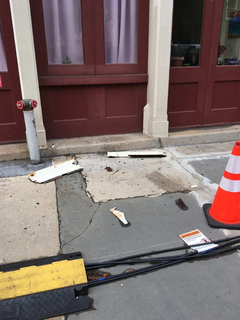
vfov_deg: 61.7
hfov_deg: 48.2
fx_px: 268
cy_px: 160
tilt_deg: -25.5
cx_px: 120
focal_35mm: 29
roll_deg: +1.1
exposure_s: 1/251
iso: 25
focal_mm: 4.15
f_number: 2.2
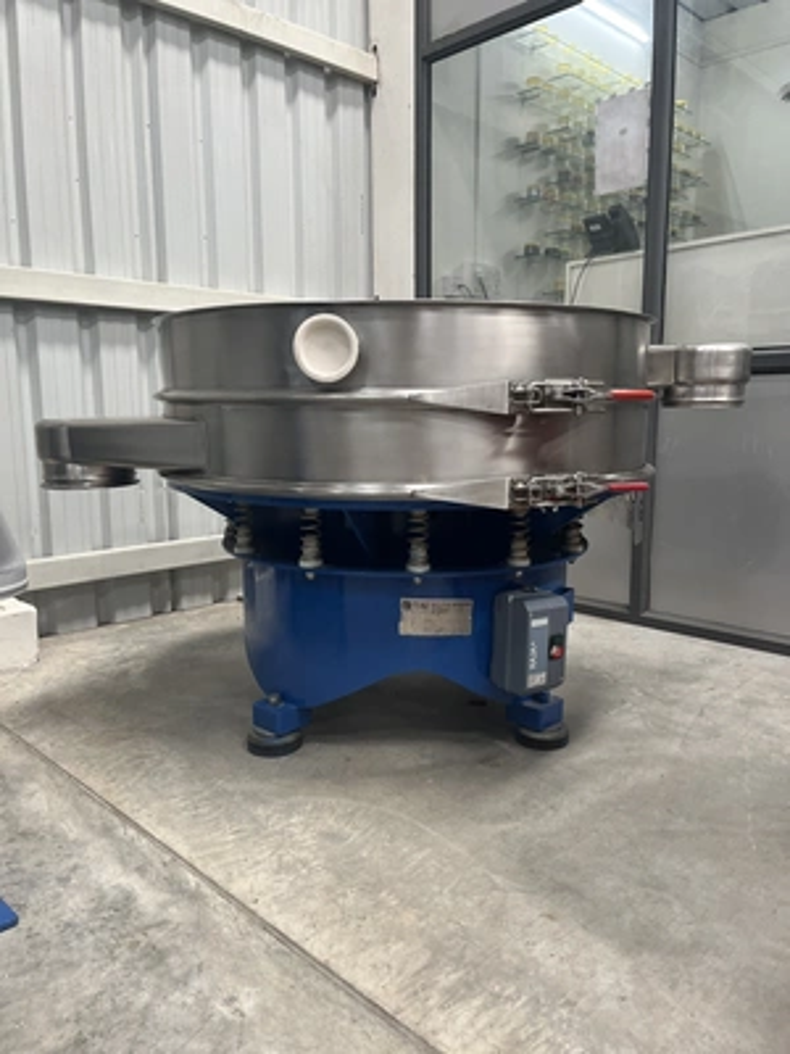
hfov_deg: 53.1
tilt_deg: -8.5
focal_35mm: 26
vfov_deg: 67.3
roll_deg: +2.4
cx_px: 395
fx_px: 791
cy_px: 527
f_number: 1.6
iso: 125
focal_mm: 5.1
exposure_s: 1/100
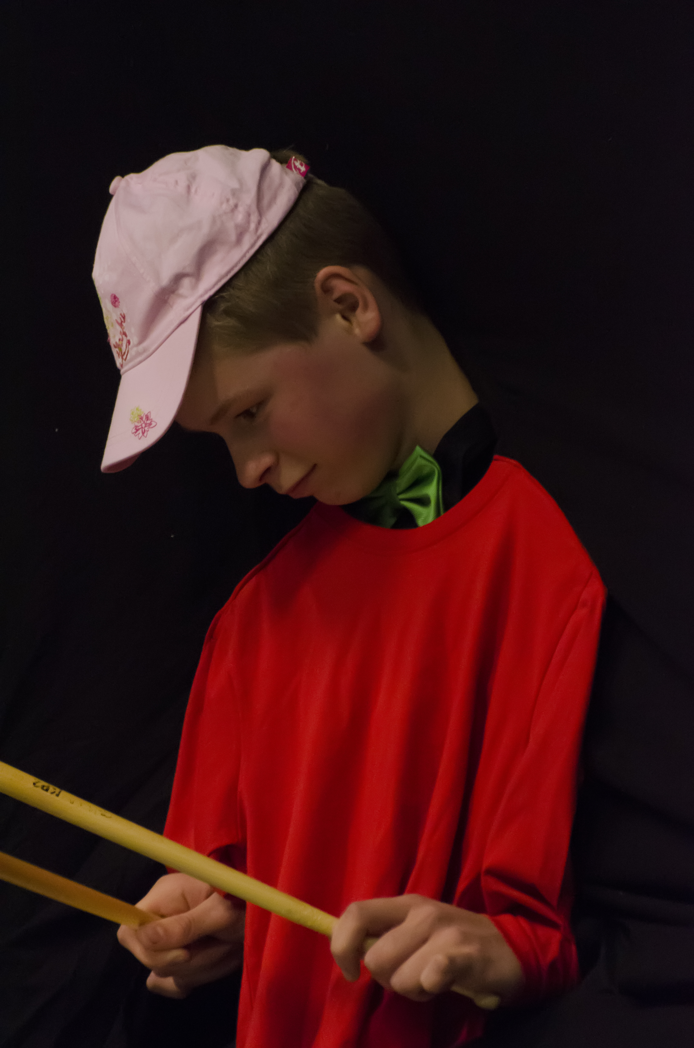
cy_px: 524
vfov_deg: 4.6
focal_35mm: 450
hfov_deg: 3.0
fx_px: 13070
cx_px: 347
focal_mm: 300
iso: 4000
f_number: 5.6
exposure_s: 1/50
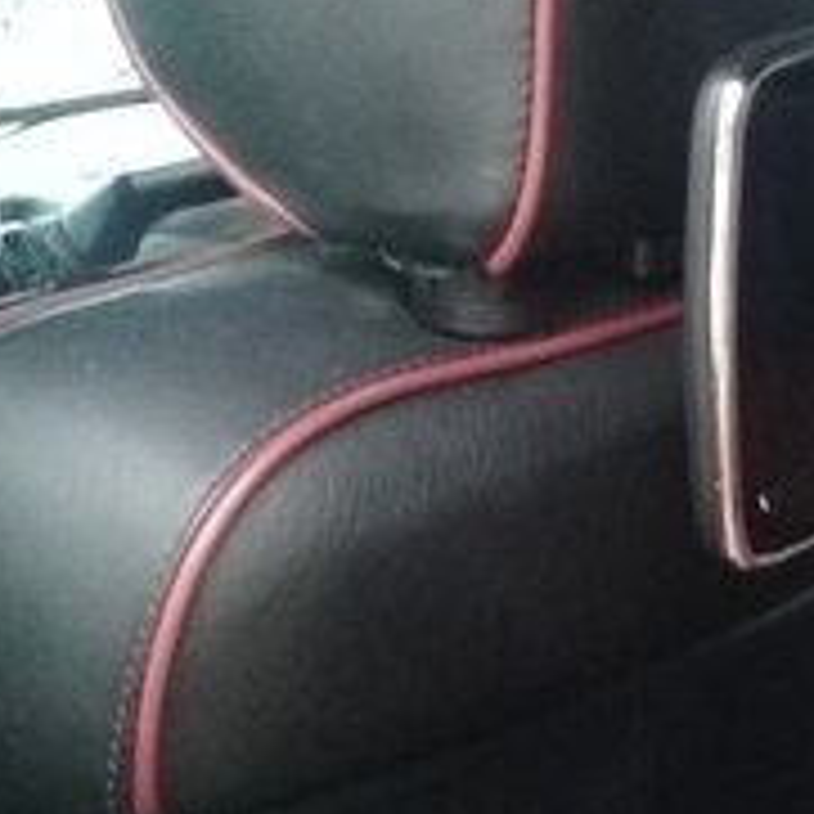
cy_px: 582
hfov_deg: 15.3
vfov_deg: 17.3
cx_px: 1412
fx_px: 2660
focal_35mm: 100
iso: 160
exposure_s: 1/33
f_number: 2.2
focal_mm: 3.3
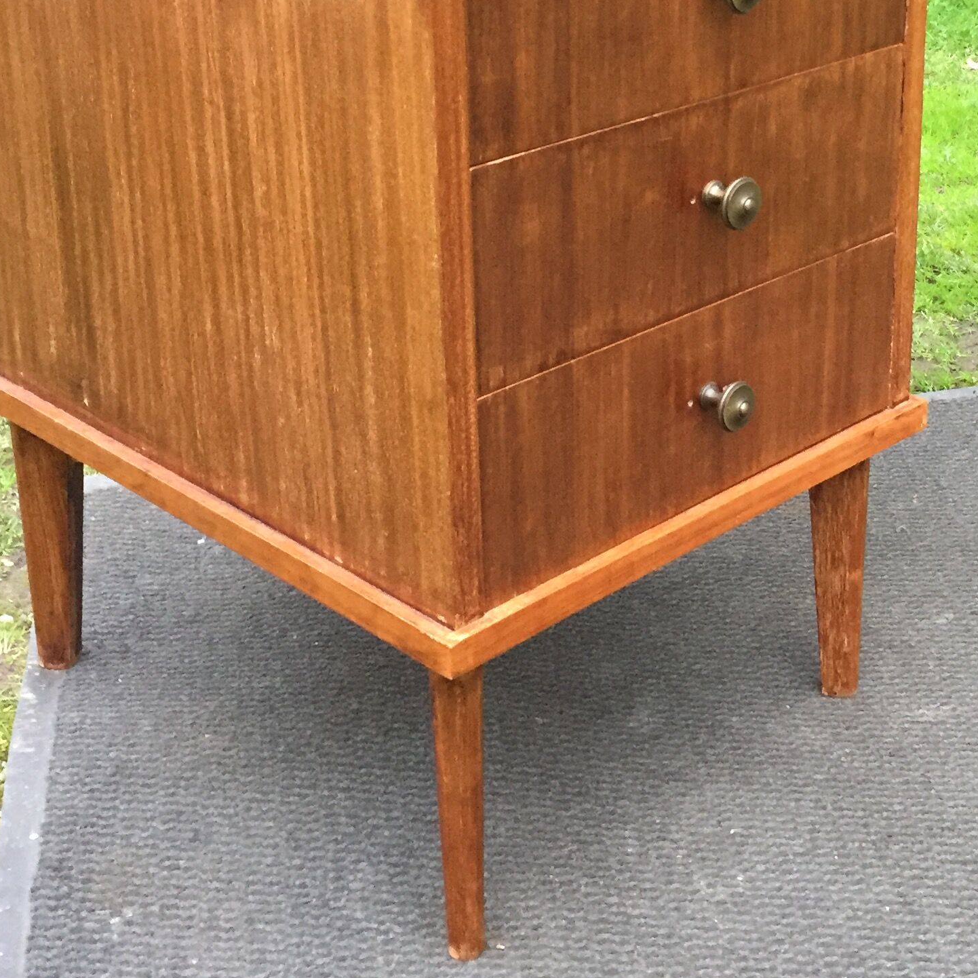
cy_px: 199
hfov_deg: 29.2
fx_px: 1854
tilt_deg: -20.4
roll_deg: +1.1
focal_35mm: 58
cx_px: 712
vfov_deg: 28.9
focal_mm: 4.15
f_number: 2.2
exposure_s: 1/33
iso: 250
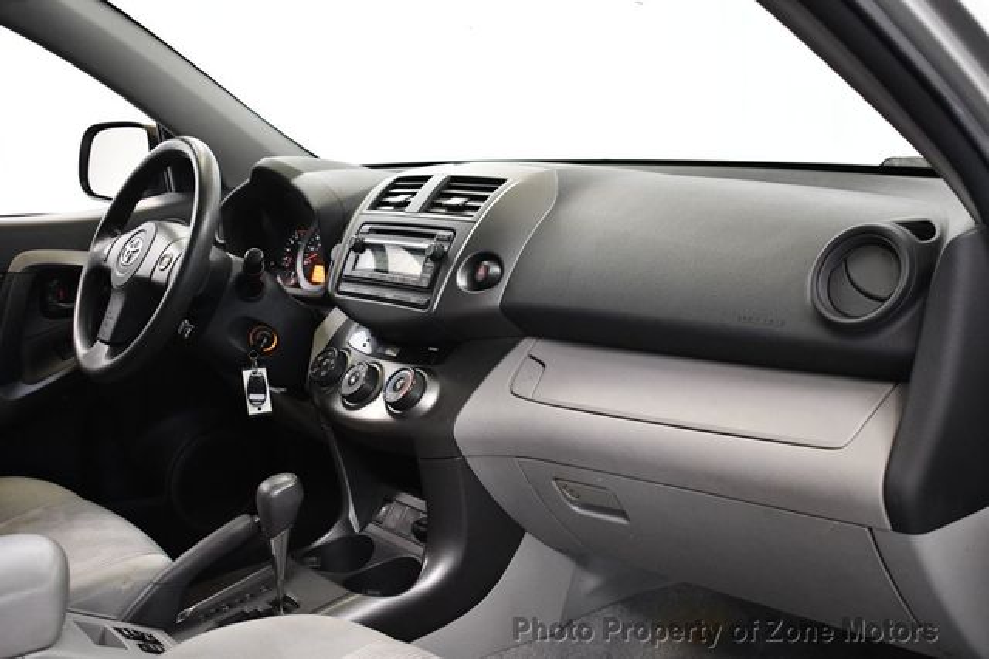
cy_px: 330
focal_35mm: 39
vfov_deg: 34.2
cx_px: 494
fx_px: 1071
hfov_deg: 49.6
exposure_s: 1/100
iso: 3200
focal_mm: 26
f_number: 4
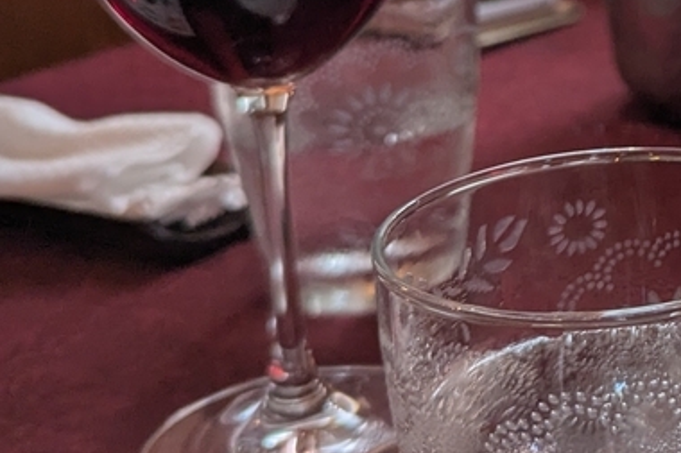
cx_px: 878
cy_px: -20
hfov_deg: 22.9
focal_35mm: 79
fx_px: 1494
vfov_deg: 16.8
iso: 92
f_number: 1.85
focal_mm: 6.81
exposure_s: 1/100
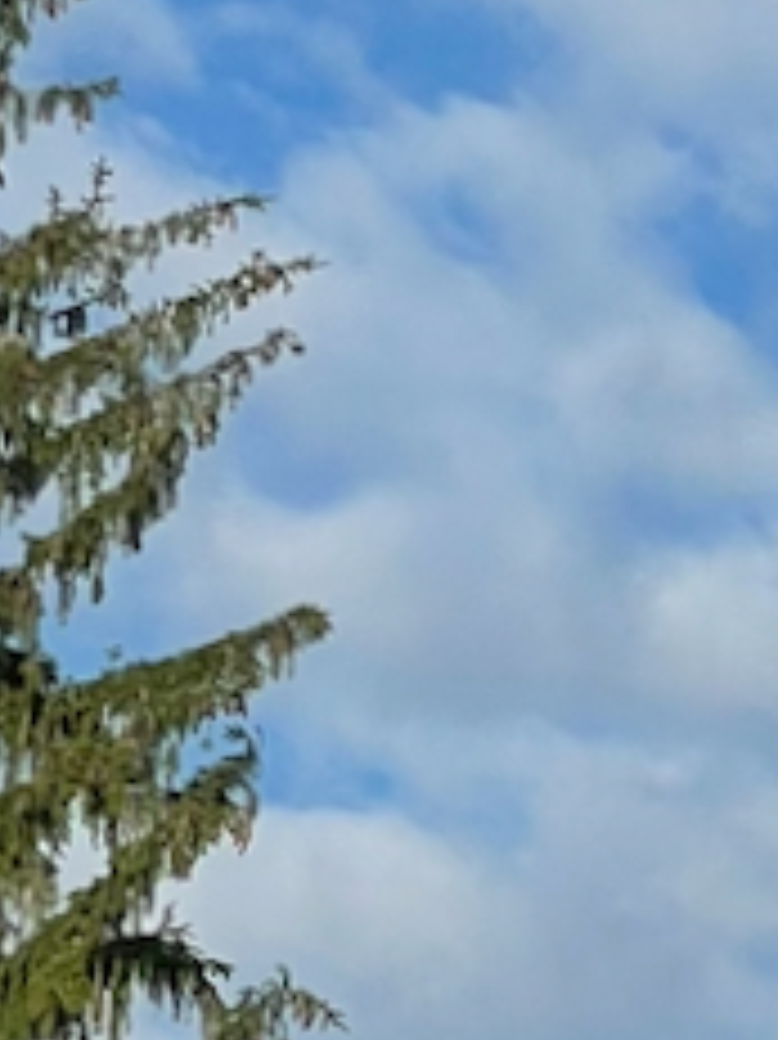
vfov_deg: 6.8
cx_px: 1794
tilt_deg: +10.6
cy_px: 1576
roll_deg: +1.8
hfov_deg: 5.0
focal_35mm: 288
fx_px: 8638
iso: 25
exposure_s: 1/2519
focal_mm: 6
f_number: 2
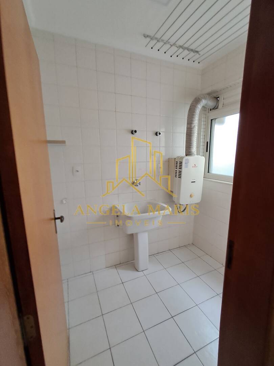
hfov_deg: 78.1
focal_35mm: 16
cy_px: 183
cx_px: 137
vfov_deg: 94.5
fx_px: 169
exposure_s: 1/40
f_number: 2.2
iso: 100
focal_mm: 1.64
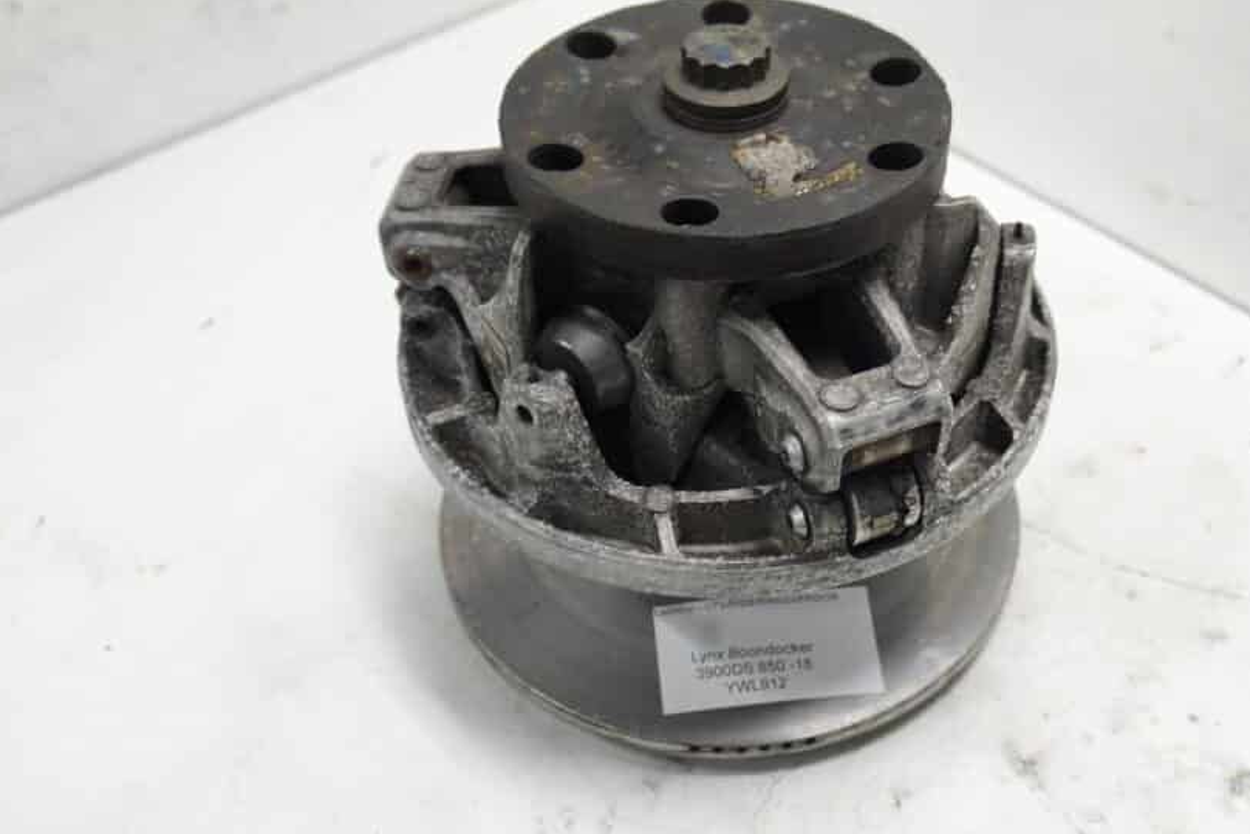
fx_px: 1320
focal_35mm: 38
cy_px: 499
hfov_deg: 50.3
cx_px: 753
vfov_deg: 35.0
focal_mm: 20
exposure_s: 1/60
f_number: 3.5
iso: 250
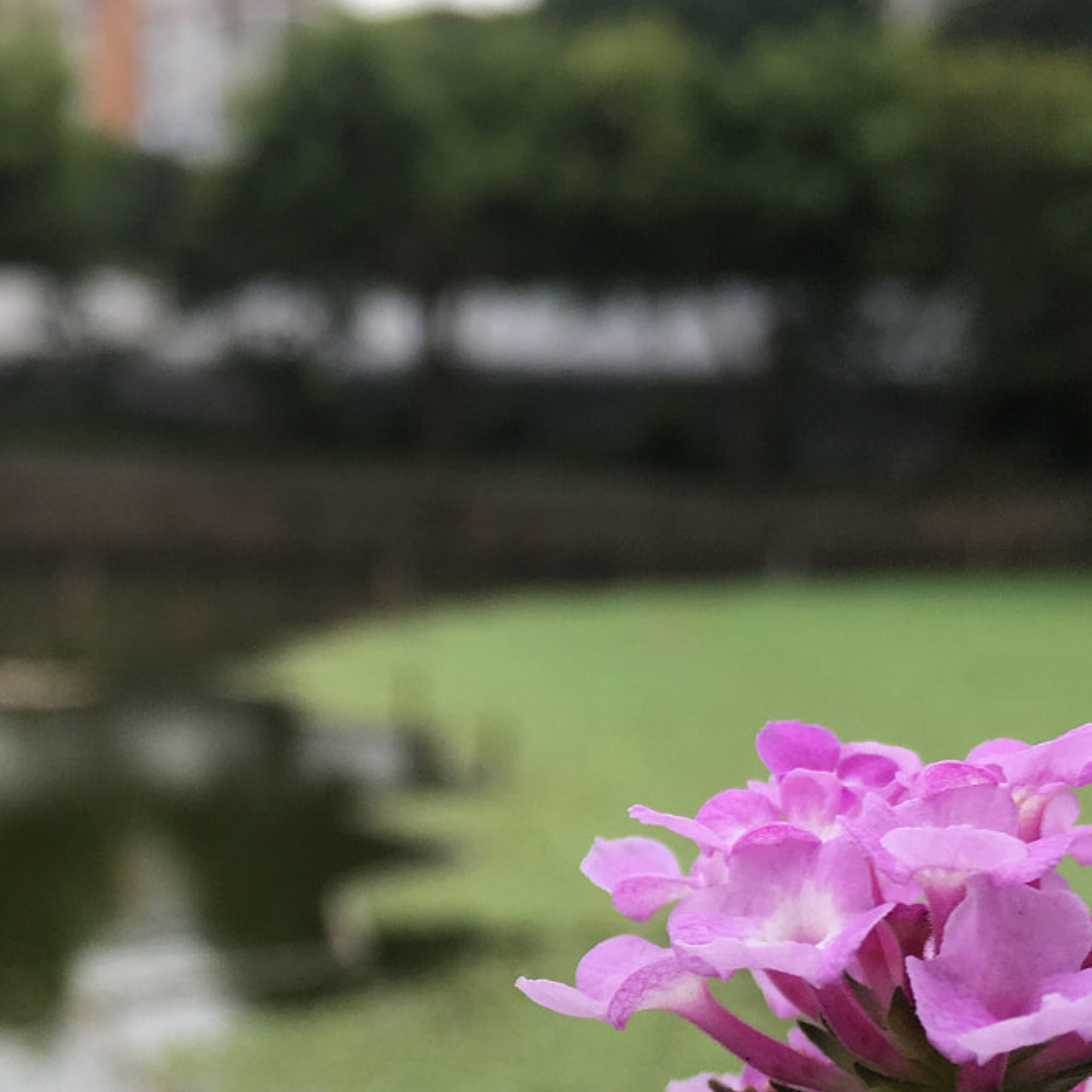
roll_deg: -1.1
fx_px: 2213
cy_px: 826
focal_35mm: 62
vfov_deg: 27.3
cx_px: 230
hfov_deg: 27.2
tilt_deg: -8.3
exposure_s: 1/100
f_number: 2.2
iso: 25
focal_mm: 4.15
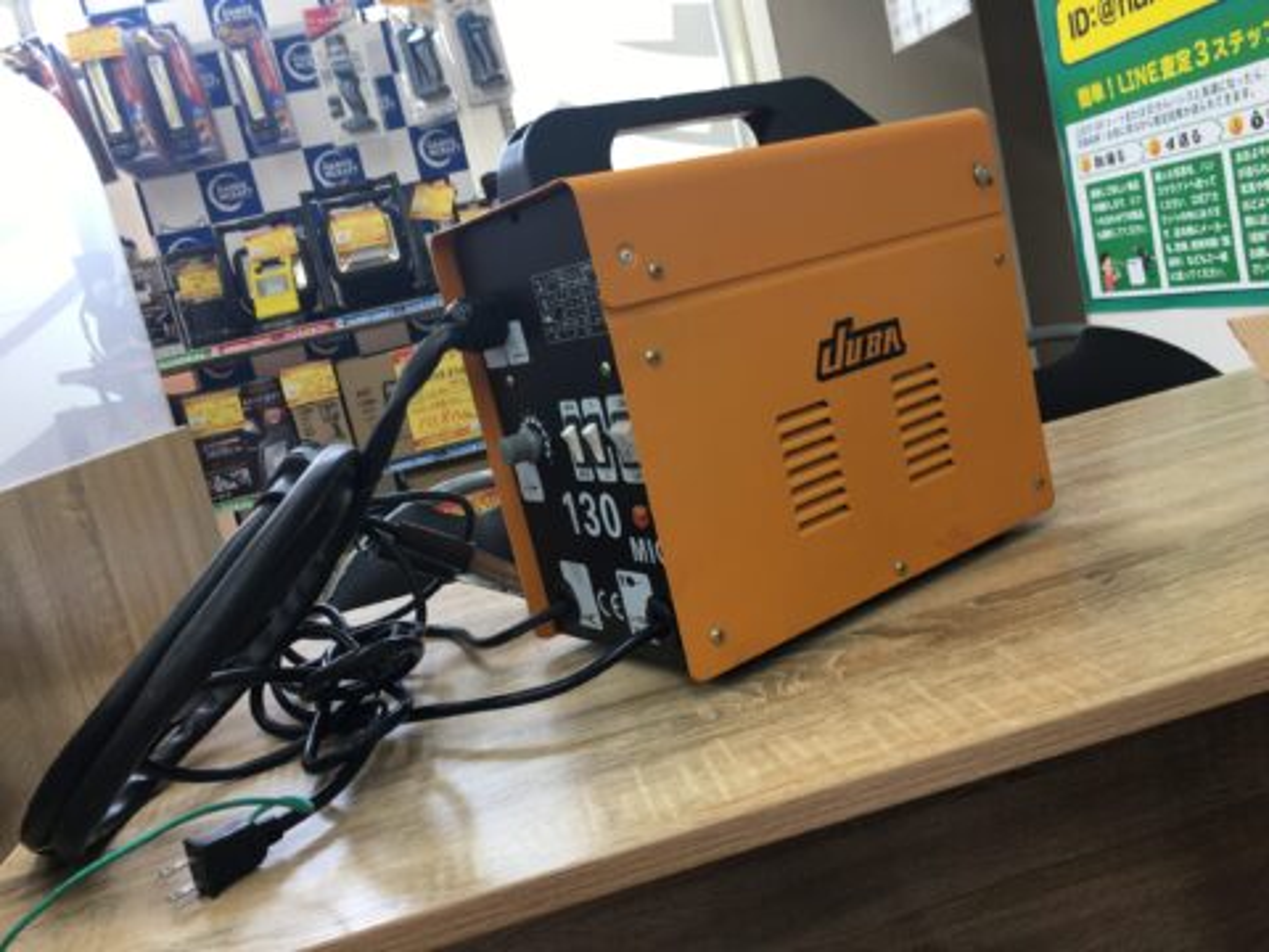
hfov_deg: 61.7
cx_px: 634
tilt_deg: -9.4
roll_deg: +13.2
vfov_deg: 48.2
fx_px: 1063
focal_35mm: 29
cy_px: 476
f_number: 2.2
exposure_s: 1/60
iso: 25
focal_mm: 4.15
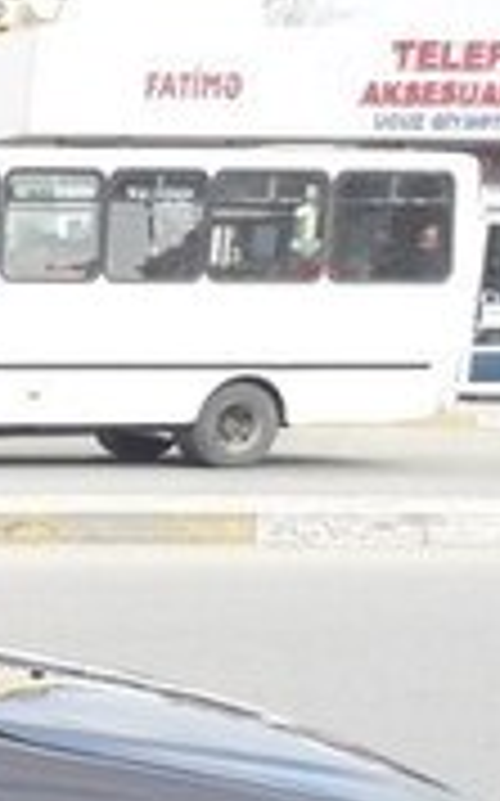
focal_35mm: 110
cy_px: 988
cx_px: -811
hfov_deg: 10.0
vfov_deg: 17.9
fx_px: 2402
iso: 40
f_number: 1.9
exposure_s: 1/598
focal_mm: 3.7
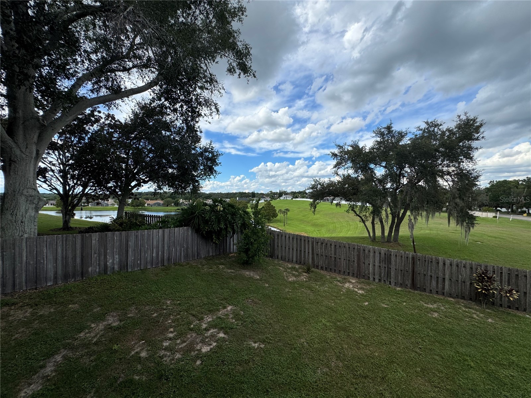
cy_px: 199
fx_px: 215
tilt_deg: -0.5
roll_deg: -0.9
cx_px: 266
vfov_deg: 85.7
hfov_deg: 102.1
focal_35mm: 14
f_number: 2.2
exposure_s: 1/1567
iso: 50
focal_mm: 2.22
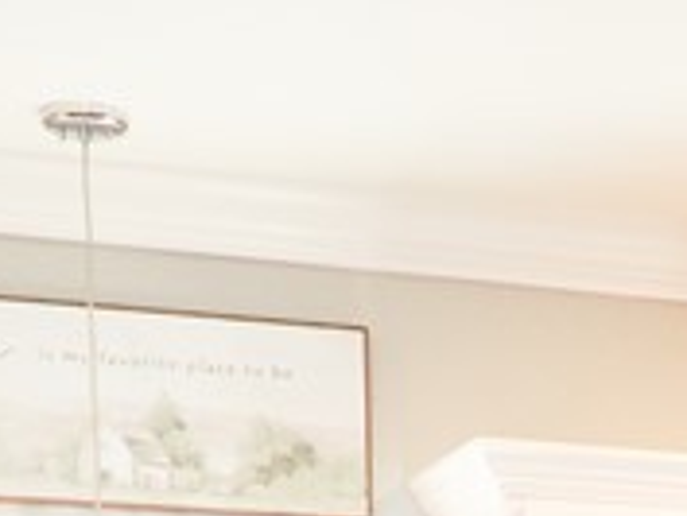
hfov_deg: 11.4
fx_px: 3217
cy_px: 1358
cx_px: 1219
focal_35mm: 162
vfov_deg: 8.2
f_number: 3.5
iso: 320
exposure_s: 1/60
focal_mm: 14
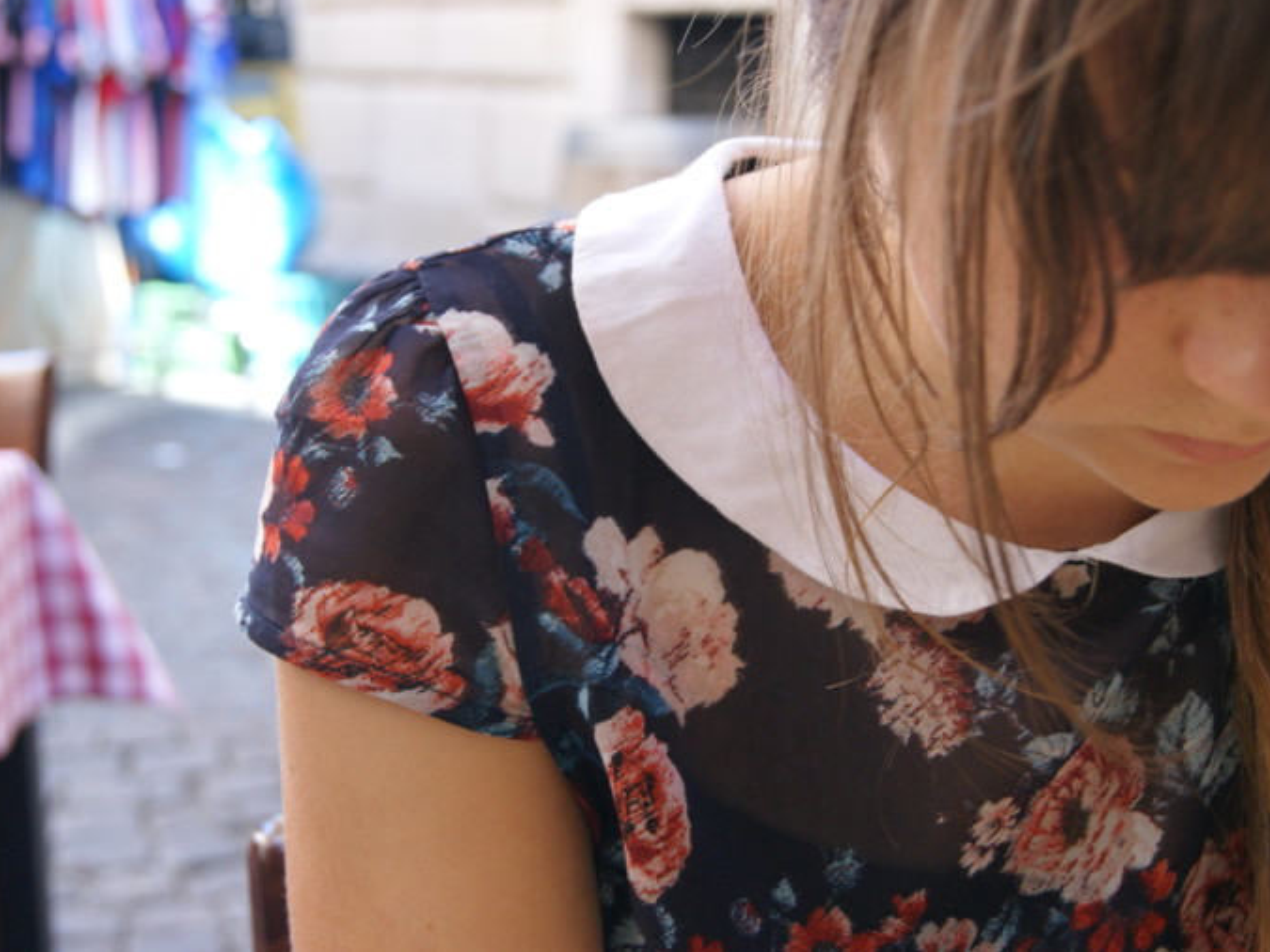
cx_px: 675
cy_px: 469
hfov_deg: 29.4
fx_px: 2421
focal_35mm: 66
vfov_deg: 22.2
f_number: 5
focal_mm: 40
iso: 400
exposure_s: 1/60
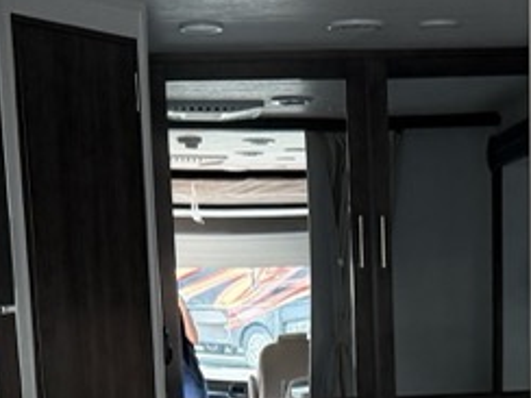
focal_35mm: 126
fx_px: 1933
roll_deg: +1.7
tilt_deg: -12.4
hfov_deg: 15.6
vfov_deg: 11.0
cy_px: 720
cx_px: 363
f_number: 1.78
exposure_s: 1/140
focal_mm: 6.76
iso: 160
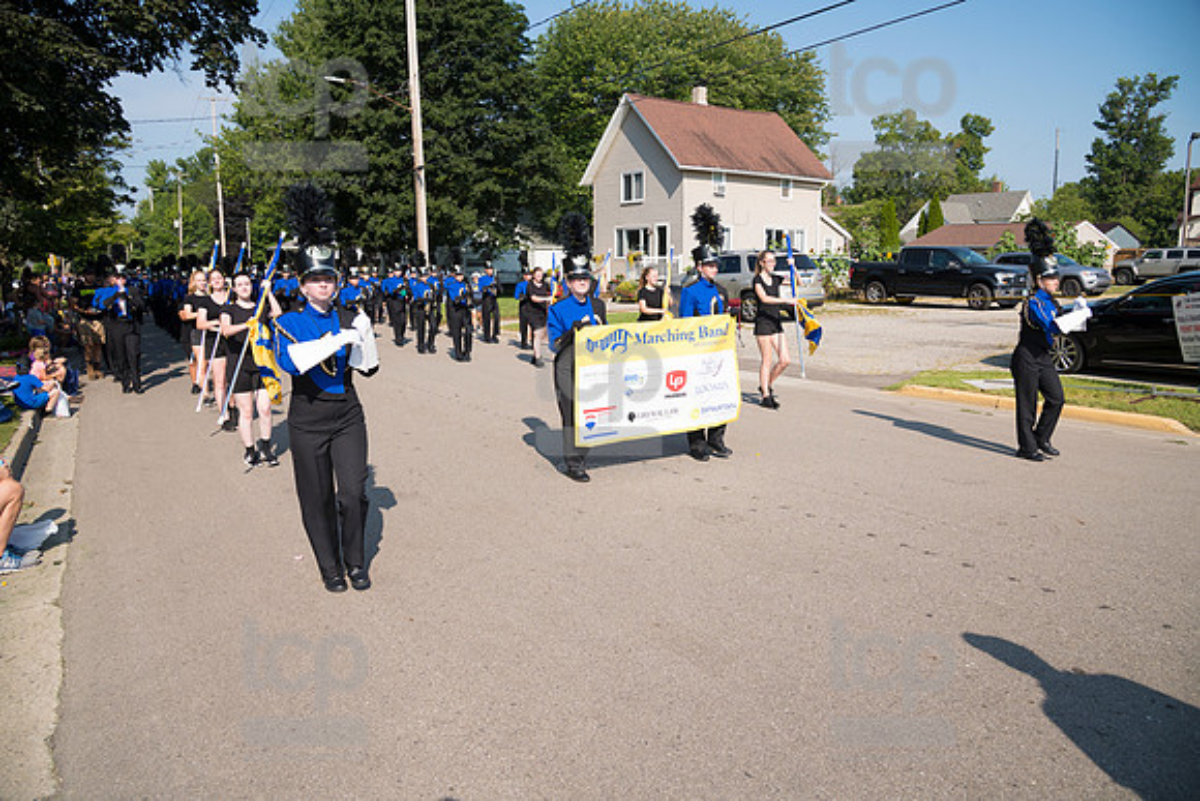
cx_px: 600
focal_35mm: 24
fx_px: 800
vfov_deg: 53.2
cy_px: 400
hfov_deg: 73.7
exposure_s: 1/800
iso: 320
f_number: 6.3
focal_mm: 24
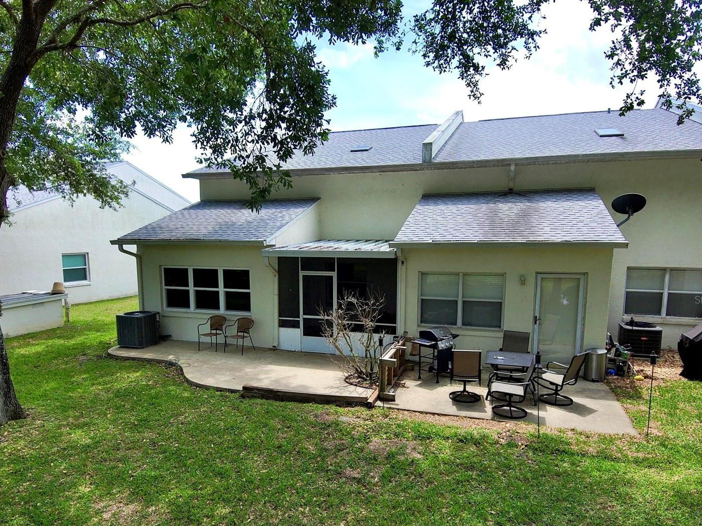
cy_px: 300
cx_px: 341
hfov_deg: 71.6
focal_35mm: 24
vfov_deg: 56.6
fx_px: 487
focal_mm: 3.7
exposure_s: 1/705
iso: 100
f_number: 2.8
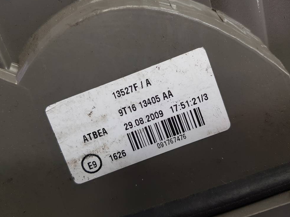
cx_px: 142
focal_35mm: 27
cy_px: 109
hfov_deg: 65.3
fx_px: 226
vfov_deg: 51.4
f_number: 1.7
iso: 64
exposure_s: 1/100
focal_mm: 4.2
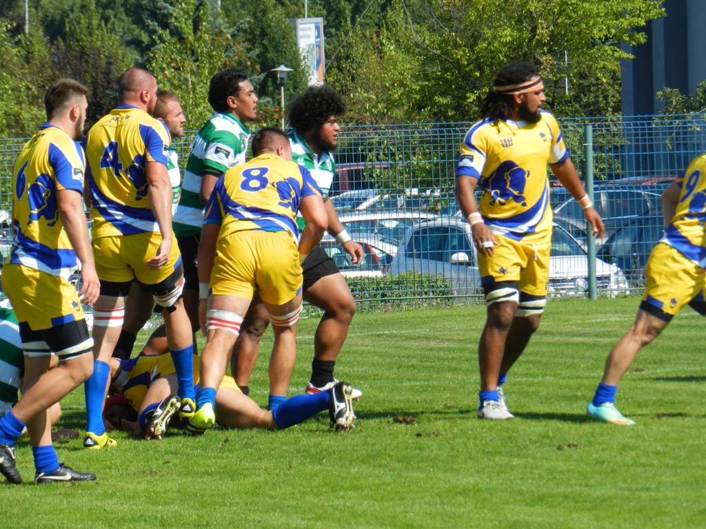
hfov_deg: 4.9
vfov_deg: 3.7
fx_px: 8219
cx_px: 353
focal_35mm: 403
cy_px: 264
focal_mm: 71.7
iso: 160
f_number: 5.6
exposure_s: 1/640
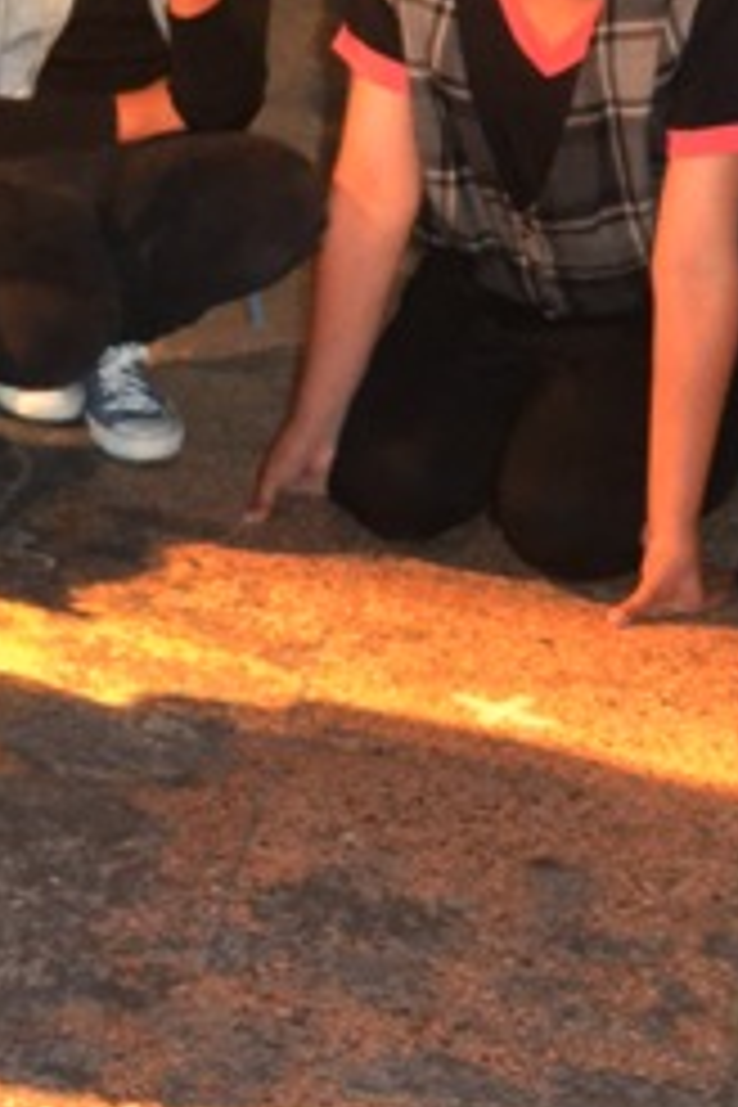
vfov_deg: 16.3
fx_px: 3843
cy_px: 270
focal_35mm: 125
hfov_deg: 11.0
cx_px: 439
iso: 2500
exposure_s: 1/60
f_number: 3.8
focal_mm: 20
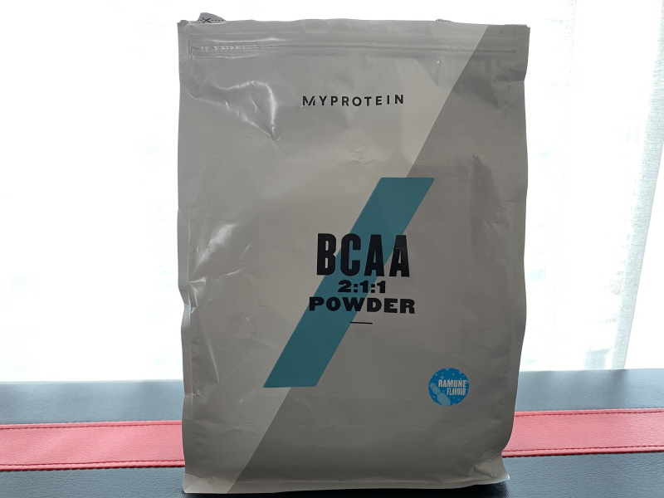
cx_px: 332
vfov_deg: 53.1
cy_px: 249
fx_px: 499
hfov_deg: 67.3
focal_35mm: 26
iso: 125
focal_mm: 4.25
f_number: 1.8
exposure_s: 1/60
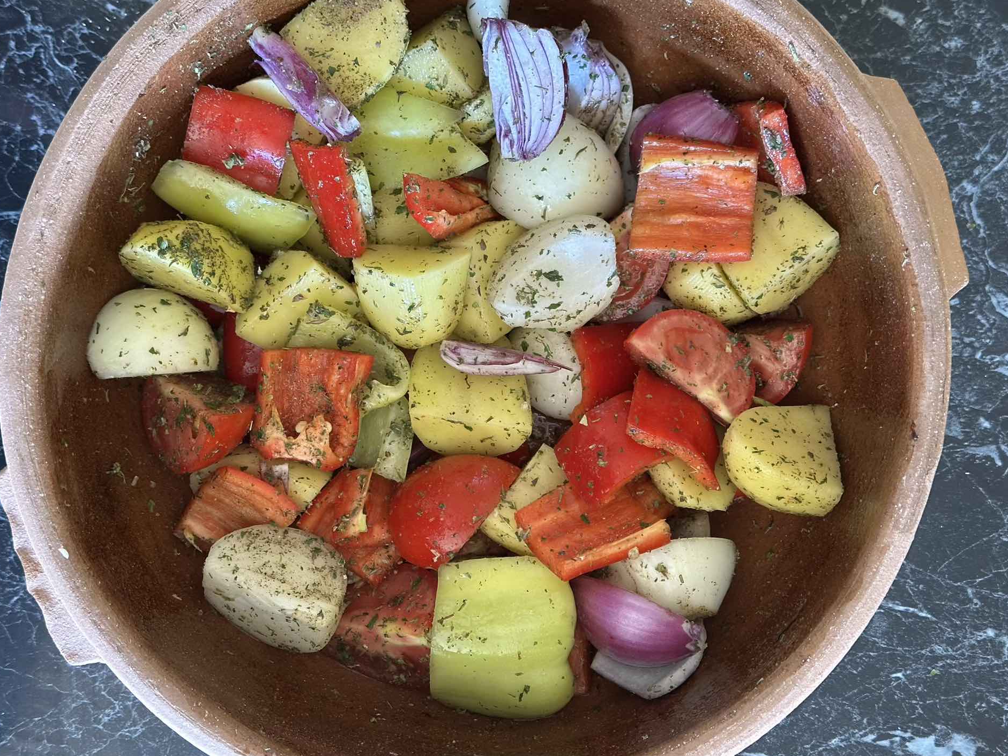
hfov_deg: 38.9
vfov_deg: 29.7
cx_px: 498
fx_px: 1427
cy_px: 375
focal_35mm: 49
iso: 250
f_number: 1.78
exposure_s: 1/60
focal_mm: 6.86
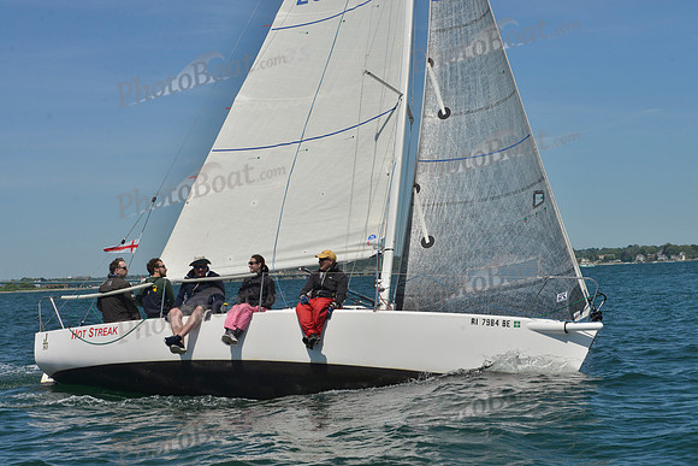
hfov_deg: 28.8
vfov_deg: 19.5
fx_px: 1357
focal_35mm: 70
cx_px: 349
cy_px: 233
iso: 280
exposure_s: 1/1250
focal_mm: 70
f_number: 11
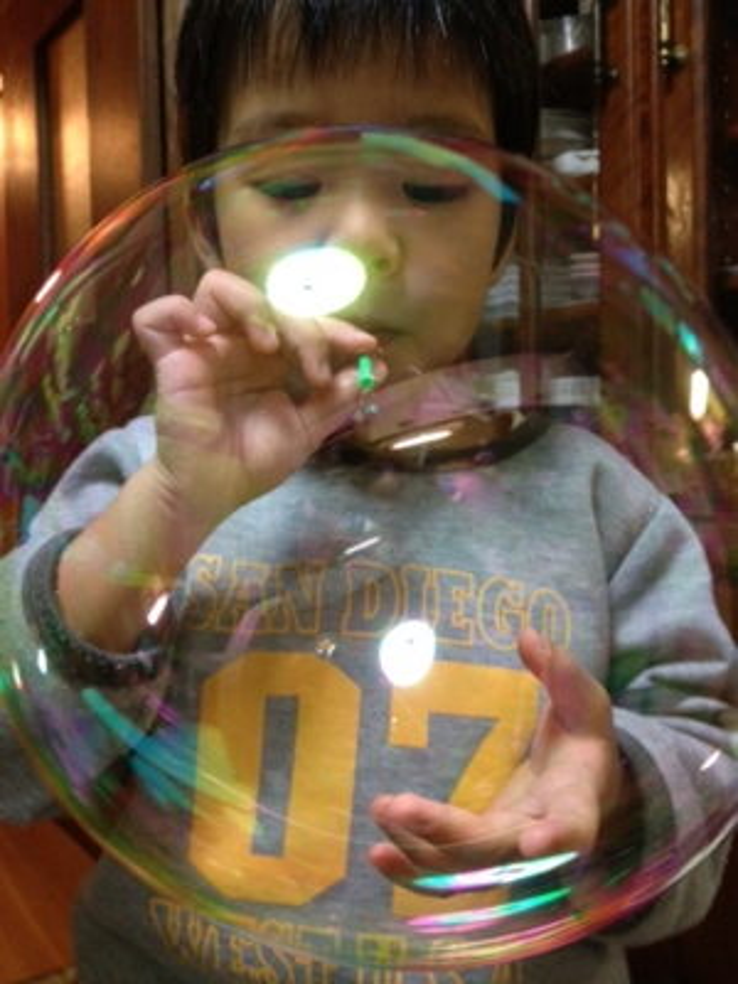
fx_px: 995
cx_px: 369
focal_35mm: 35
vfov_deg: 52.6
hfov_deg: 40.7
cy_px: 492
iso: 320
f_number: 2.4
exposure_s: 1/20
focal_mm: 4.28
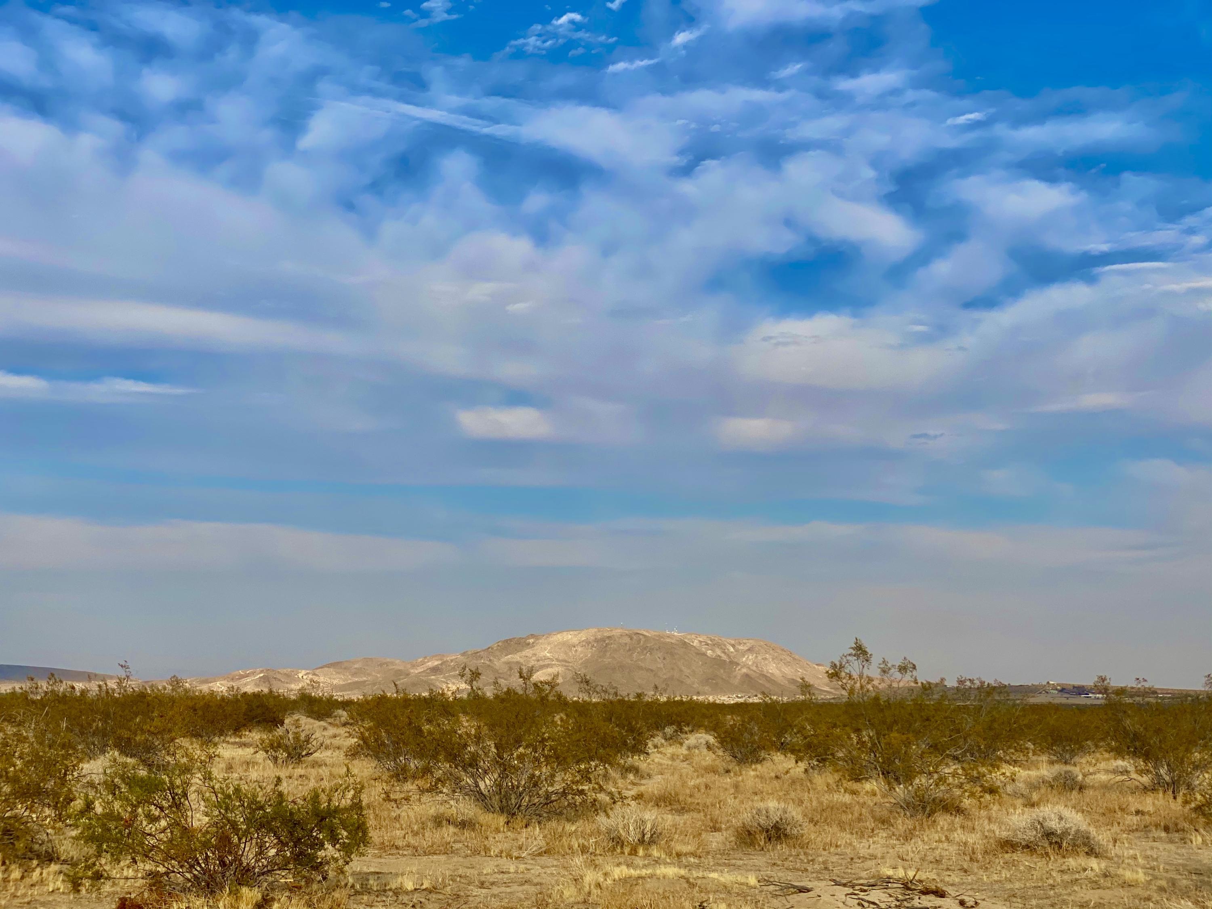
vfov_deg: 28.0
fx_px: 1821
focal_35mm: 52
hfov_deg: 36.8
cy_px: 454
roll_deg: -1.0
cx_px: 606
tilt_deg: +7.0
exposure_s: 1/1597
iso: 20
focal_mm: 6
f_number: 2
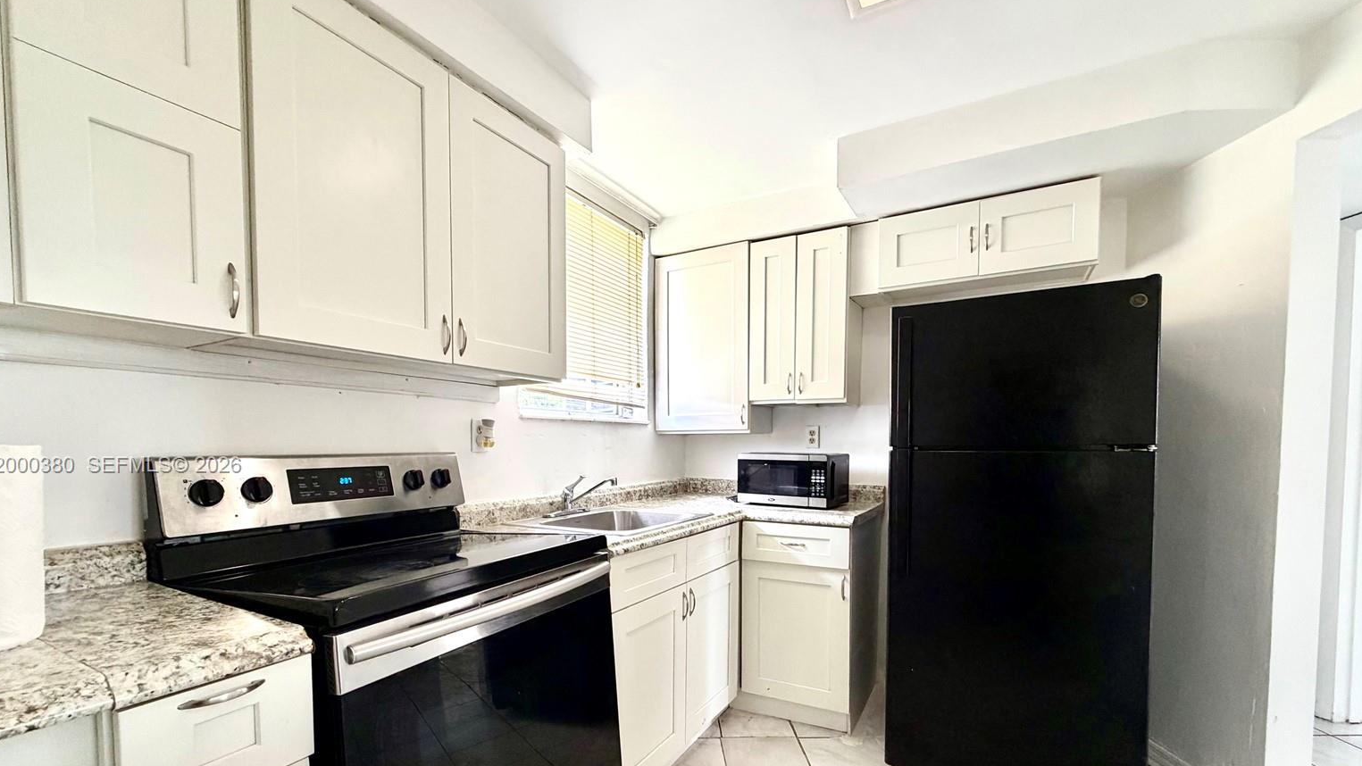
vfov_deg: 66.3
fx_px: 578
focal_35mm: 16
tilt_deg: -2.0
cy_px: 466
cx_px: 677
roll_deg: +0.5
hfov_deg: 99.4
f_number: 2.2
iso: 250
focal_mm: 2.22
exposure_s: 1/60
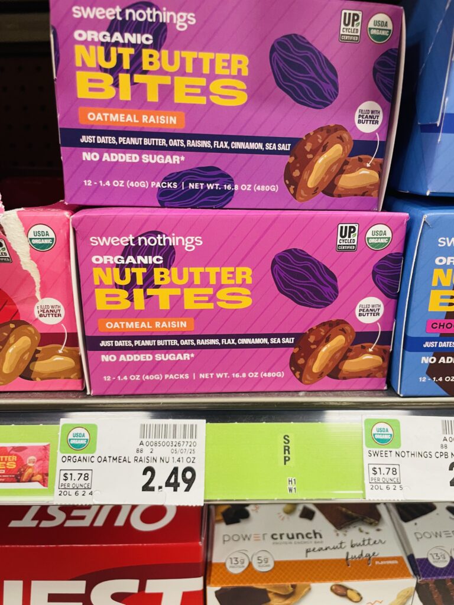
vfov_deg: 67.3
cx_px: 227
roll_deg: +0.3
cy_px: 302
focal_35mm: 26
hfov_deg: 53.1
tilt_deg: -20.4
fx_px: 455
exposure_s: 1/61
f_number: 1.6
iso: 125
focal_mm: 4.2
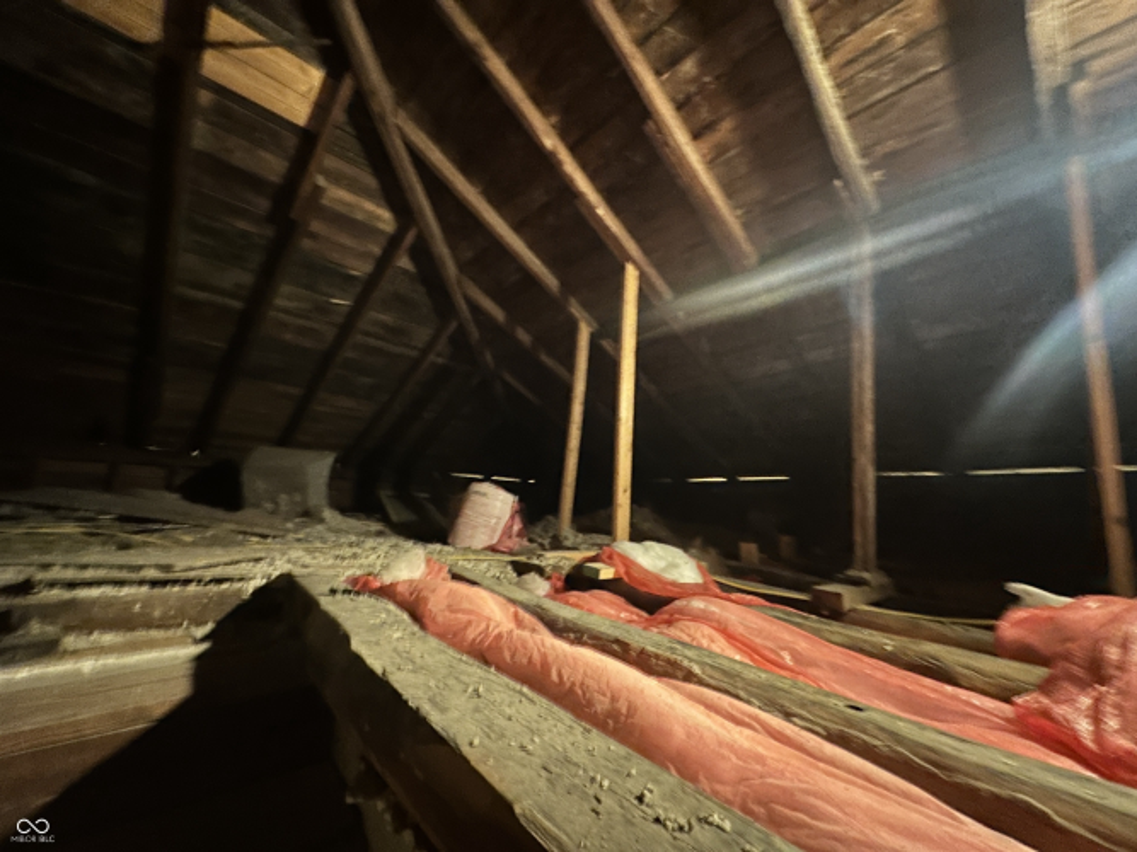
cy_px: 426
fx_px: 460
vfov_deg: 85.7
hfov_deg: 102.1
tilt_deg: +9.0
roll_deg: -2.1
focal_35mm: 14
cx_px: 568
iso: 640
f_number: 2.2
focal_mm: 2.22
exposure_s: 1/10
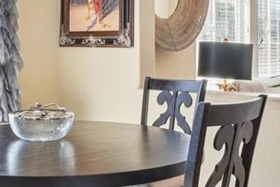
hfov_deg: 31.0
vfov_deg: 21.1
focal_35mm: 64
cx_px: 77
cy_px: 55
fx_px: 498
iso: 800
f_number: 8
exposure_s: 1/25
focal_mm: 10
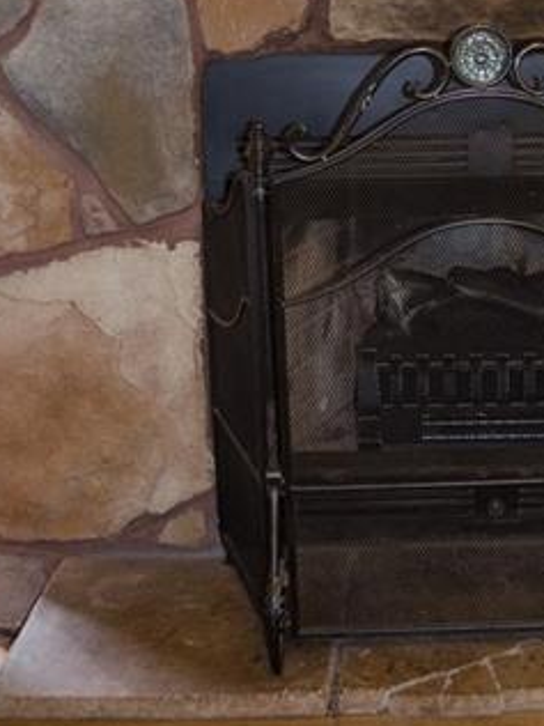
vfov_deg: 26.3
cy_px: 5
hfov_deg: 20.6
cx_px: 482
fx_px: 1467
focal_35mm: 70
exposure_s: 1/60
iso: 800
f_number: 3.8
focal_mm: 20
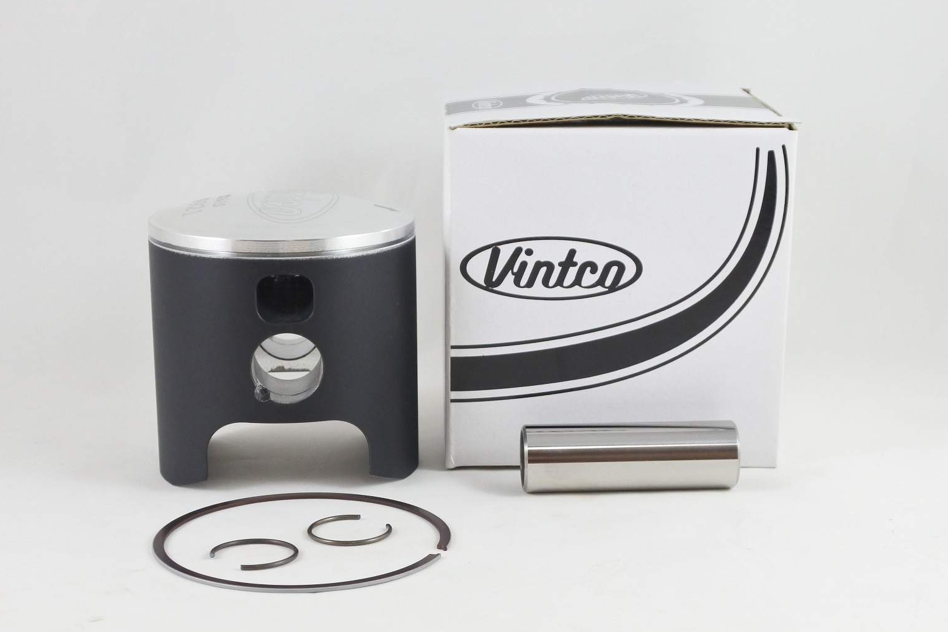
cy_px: 340
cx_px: 449
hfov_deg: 39.6
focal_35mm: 50
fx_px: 1316
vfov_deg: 27.0
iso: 640
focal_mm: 16.1
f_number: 4.5
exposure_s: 1/125
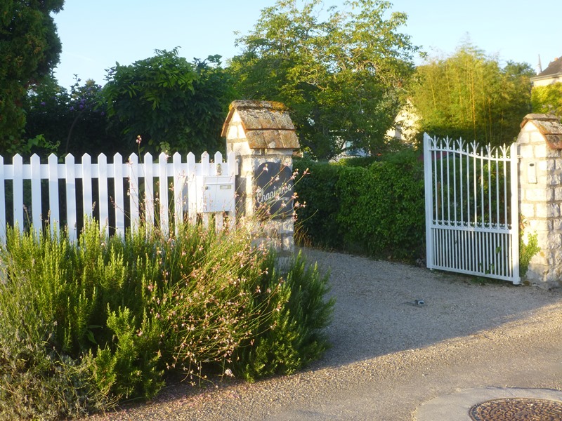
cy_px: 210
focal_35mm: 39
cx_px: 281
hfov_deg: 47.9
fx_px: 633
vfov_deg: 36.8
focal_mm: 6.9
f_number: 3.7
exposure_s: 1/125
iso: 100
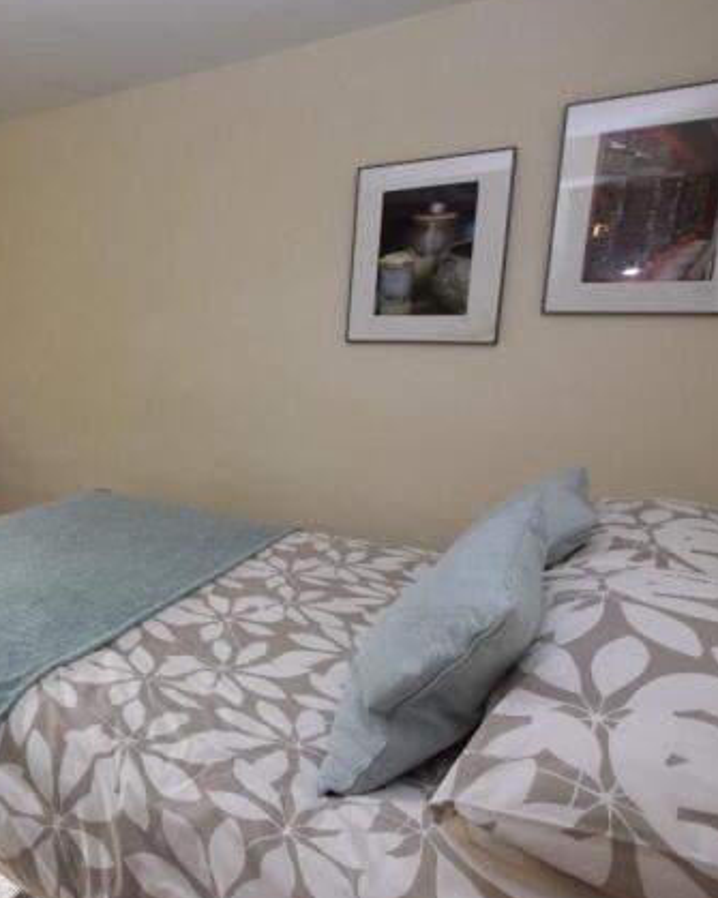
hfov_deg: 56.0
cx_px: 93
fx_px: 585
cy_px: 438
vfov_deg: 75.0
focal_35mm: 22
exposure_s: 1/125
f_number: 5.6
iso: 280
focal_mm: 10
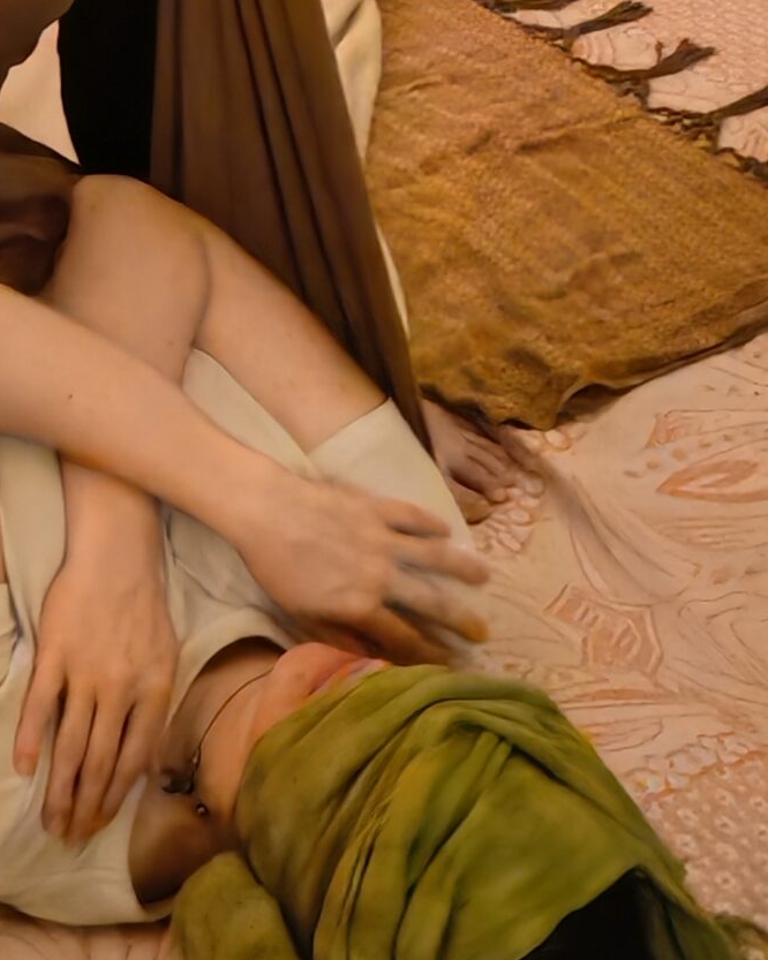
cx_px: 135
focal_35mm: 123
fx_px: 3496
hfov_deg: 12.5
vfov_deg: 14.7
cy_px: -425
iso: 5000
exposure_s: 1/17
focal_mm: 5.52
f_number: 1.95
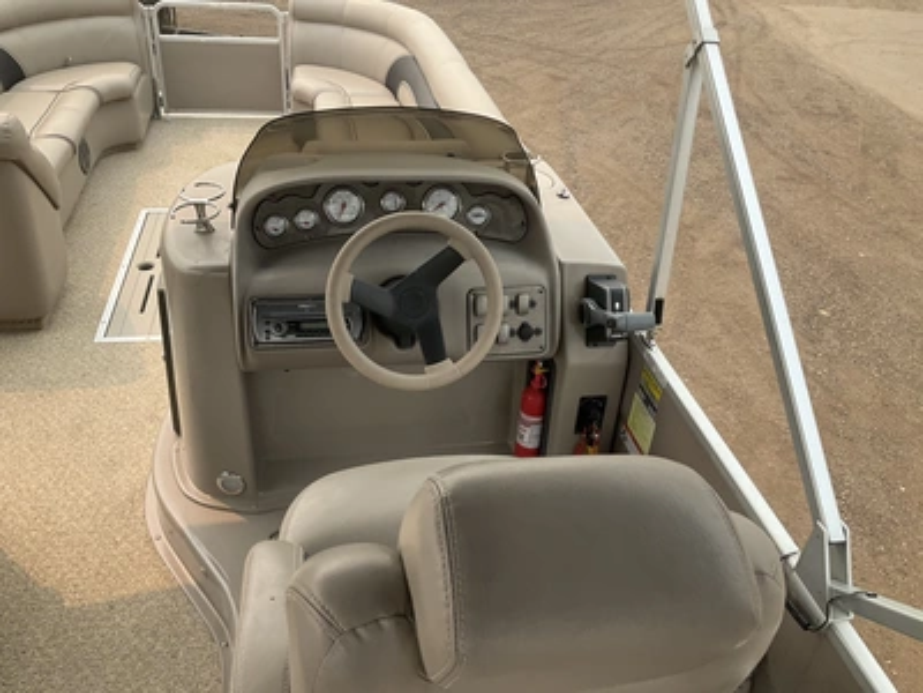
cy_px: 346
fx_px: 773
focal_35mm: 29
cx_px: 462
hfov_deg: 61.7
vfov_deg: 48.2
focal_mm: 3
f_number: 1.8
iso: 25
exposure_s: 1/792
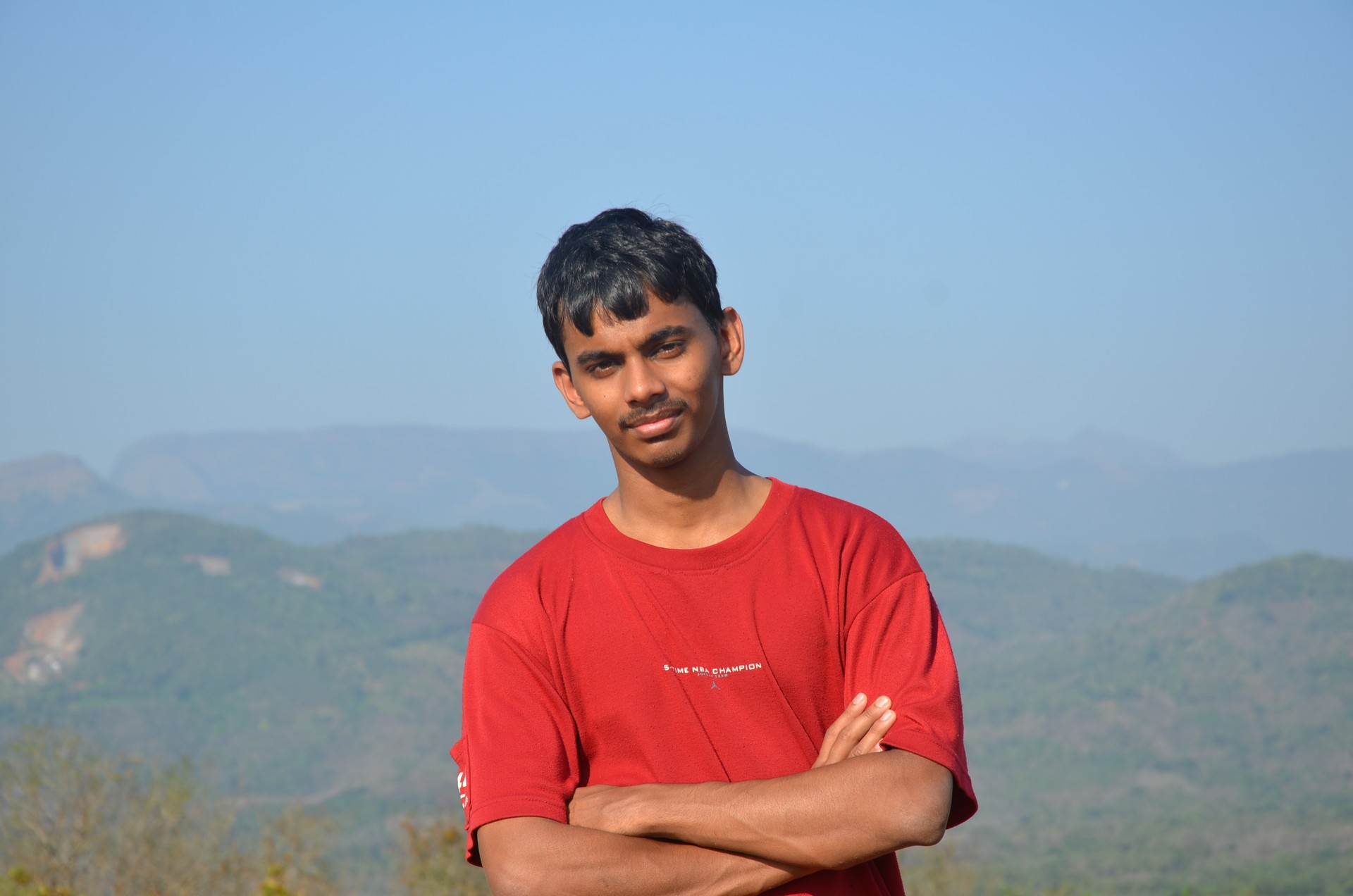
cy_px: 448
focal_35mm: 93
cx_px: 676
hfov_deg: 22.0
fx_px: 3488
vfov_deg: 14.6
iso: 100
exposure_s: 1/250
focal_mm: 62
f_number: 8
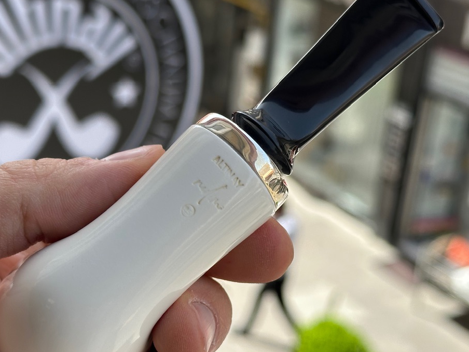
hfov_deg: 28.6
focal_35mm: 68
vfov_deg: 21.6
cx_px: 231
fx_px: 921
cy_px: 187
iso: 64
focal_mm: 6.86
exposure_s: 1/1019
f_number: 1.78
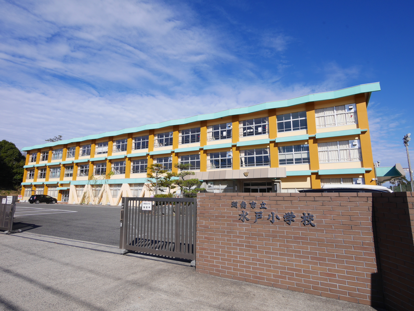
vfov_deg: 66.0
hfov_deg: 81.7
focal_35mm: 20
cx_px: 207
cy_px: 156
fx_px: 239
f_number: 9
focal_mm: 10
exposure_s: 1/500
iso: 200
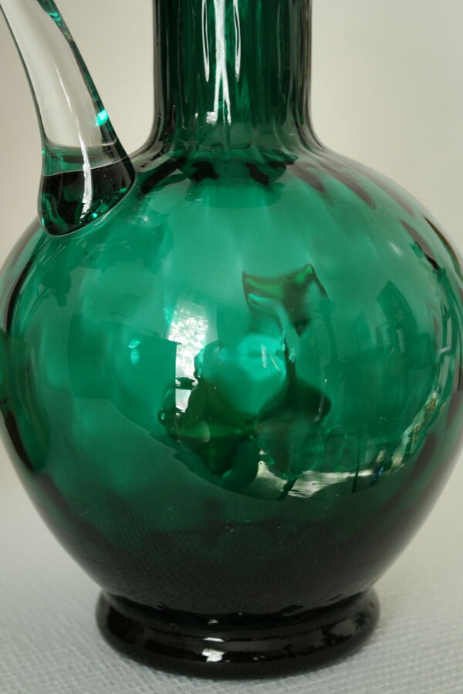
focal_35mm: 58
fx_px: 1119
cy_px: 347
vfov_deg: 34.5
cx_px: 232
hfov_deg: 23.4
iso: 800
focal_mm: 38
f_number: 5.6
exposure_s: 1/30
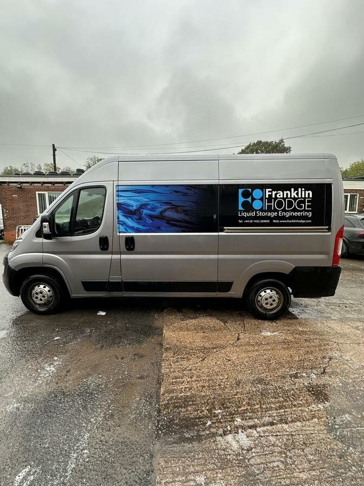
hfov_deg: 85.7
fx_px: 196
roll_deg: +0.4
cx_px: 182
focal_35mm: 14
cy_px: 243
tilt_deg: -6.2
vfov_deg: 102.1
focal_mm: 2.22
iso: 64
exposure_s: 1/99
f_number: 2.2
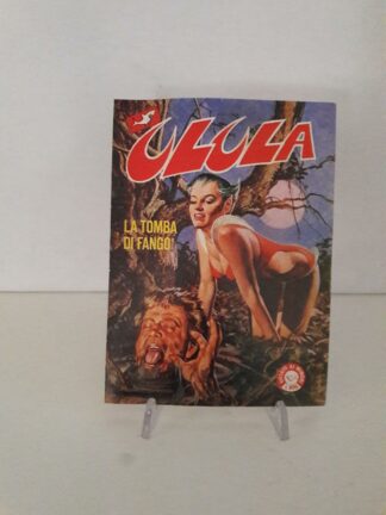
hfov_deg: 49.7
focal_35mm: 28
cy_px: 258
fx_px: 416
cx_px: 193
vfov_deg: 63.4
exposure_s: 1/17
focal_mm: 3.7
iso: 800
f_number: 1.9
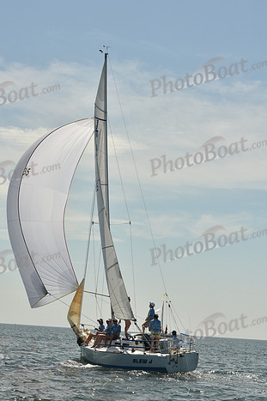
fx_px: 969
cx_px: 105
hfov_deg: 15.7
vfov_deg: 23.4
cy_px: 211
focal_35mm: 87
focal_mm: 70
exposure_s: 1/1250
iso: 320
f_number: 11
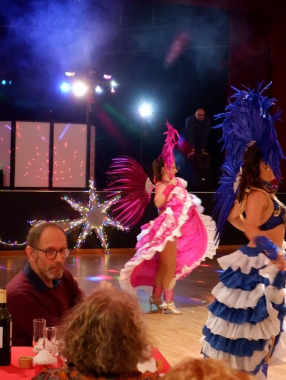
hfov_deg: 19.4
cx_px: 139
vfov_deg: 25.6
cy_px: 168
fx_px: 836
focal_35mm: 76
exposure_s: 1/75
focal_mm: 45
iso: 6400
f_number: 5.6
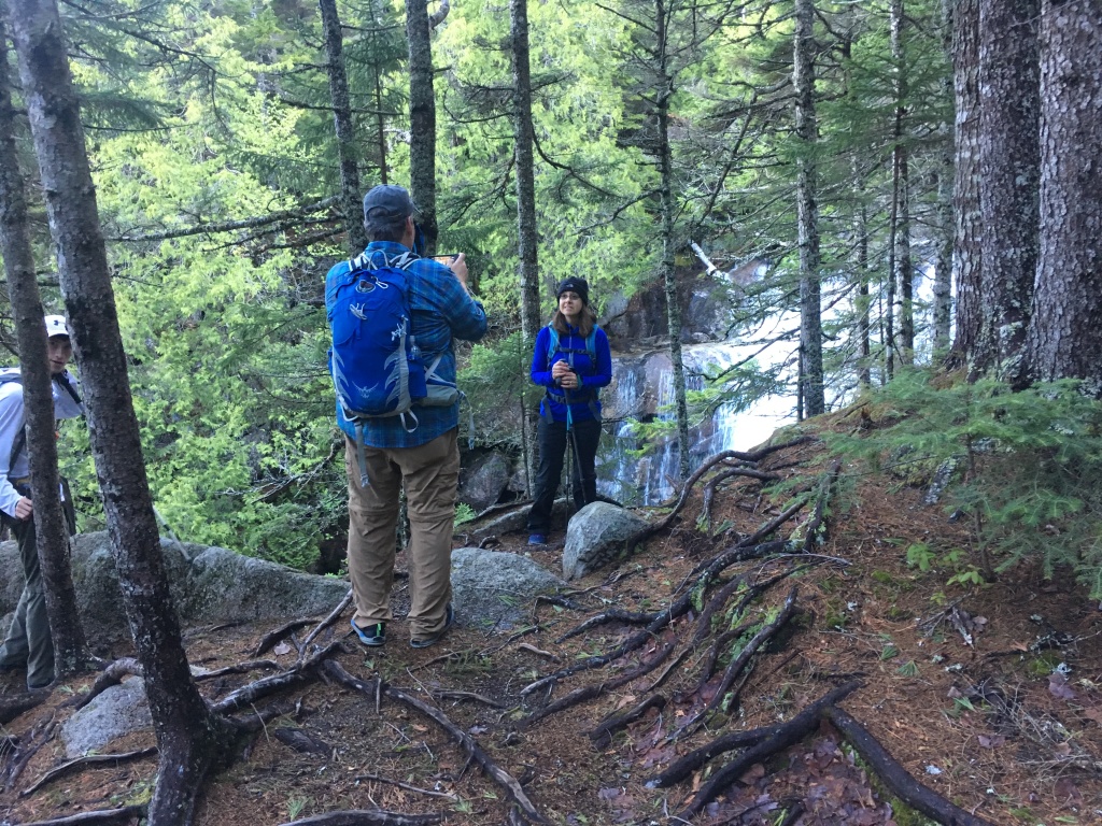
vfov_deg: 48.2
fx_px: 923
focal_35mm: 29
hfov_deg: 61.7
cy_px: 413
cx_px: 551
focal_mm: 4.15
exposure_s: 1/30
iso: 125
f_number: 2.2
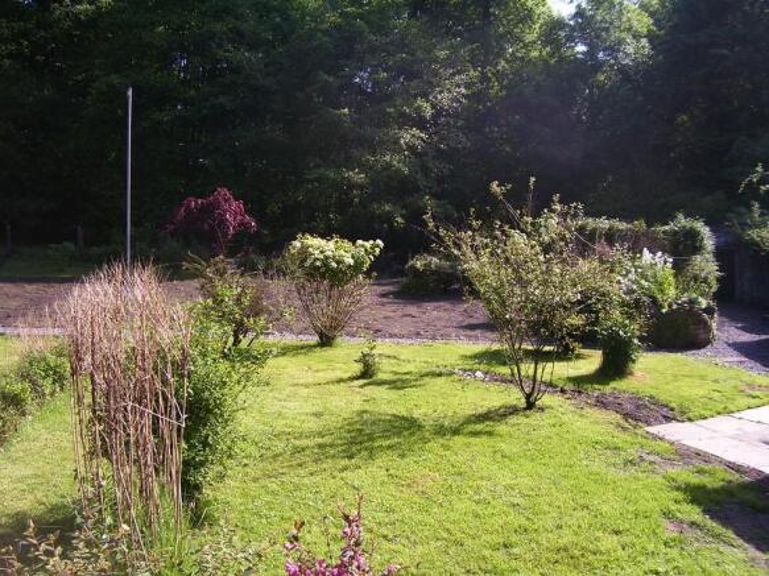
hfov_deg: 54.0
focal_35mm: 34
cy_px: 288
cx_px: 384
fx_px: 755
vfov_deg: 41.8
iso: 80
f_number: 2.7
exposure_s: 1/500
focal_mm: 5.6
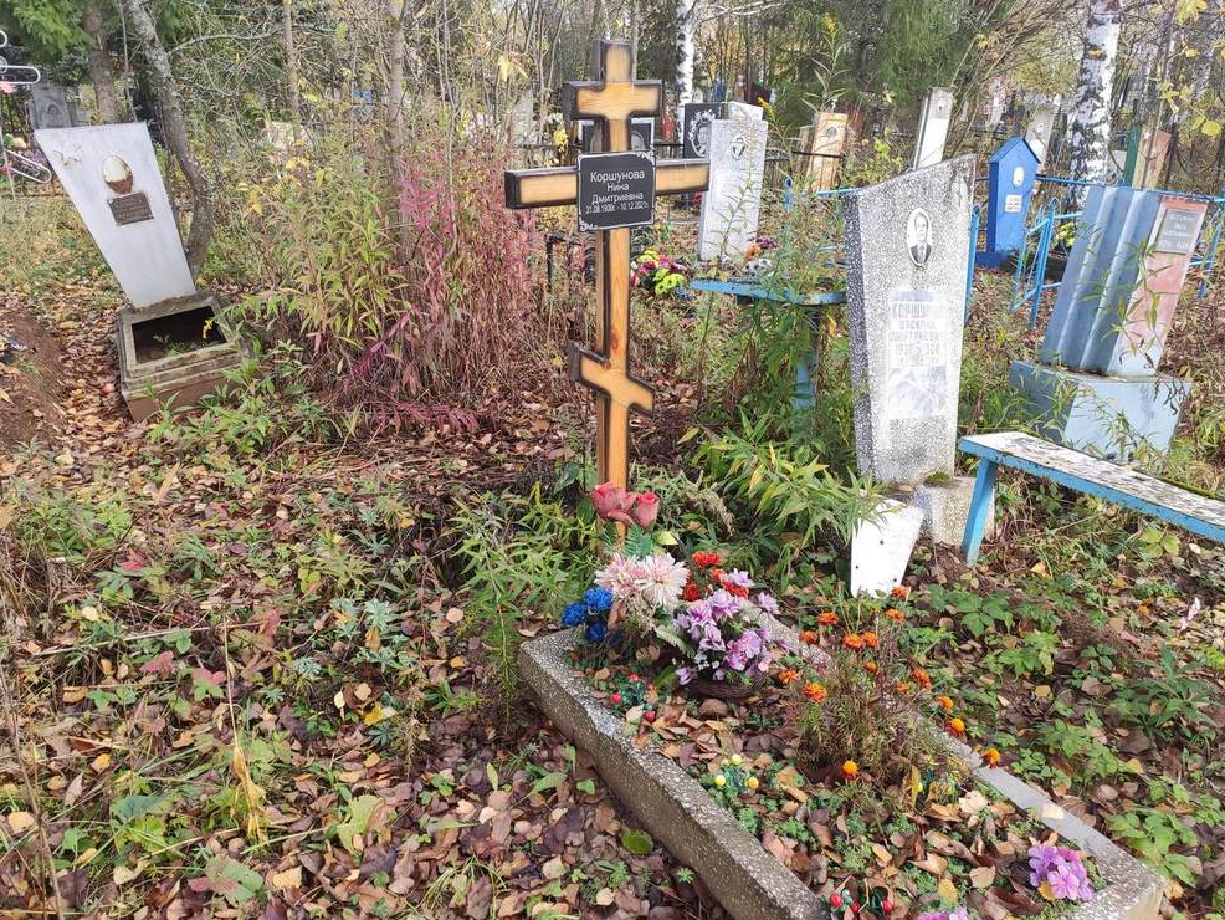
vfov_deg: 51.4
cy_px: 459
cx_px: 630
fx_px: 956
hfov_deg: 65.3
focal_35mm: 27
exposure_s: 1/139
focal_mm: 4.77
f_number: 1.75
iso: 112
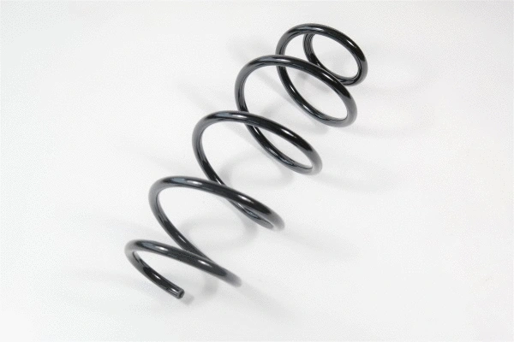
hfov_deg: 39.6
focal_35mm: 50
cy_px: 171
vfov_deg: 27.0
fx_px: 714
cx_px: 257
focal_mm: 33
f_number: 4.5
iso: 200
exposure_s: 1/50
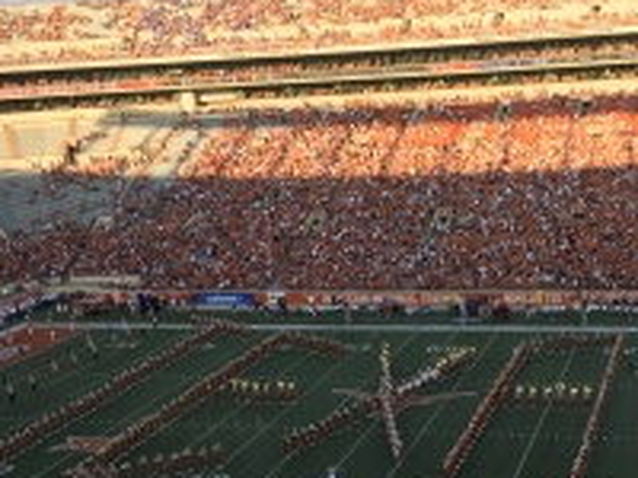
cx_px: 456
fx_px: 977
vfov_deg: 27.1
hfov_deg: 35.6
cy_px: 373
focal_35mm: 53
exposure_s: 1/509
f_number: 2.2
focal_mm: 4.15
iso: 25
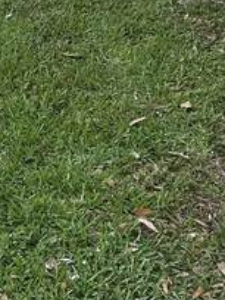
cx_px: -91
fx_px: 979
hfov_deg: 12.6
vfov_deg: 16.7
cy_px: -56
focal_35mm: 113
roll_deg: +2.6
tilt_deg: -13.8
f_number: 1.78
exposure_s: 1/2252
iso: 80
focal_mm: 6.86
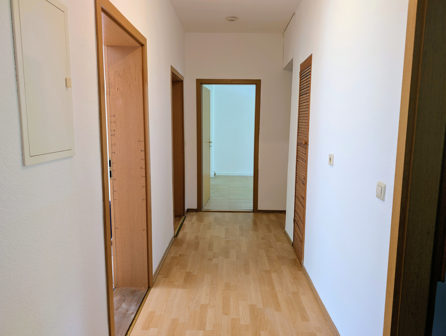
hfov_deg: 71.5
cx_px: 223
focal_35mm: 24
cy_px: 168
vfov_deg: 56.9
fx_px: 310
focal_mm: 6.9
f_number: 1.68
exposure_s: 1/16.7
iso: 31
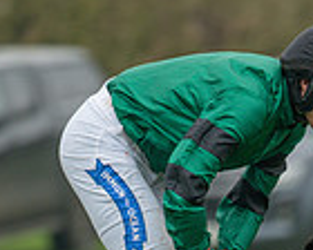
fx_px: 16832
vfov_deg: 0.9
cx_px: 237
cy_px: 480
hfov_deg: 1.1
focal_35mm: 1817
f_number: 4.5
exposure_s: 1/640
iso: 400
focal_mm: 400
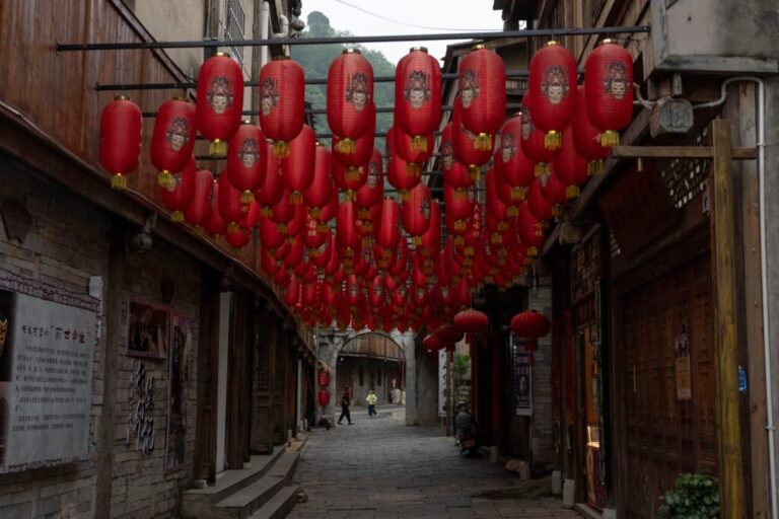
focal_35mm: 45
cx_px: 390
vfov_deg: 29.9
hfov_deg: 43.6
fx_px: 974
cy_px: 260
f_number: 5
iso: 1600
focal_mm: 45
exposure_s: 1/320
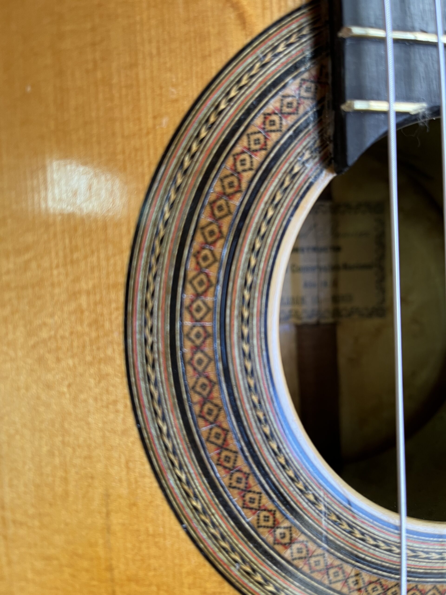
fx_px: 447
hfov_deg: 53.1
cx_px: 223
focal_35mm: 26
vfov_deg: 67.3
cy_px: 298
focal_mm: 5.1
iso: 80
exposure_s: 1/50
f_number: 1.6
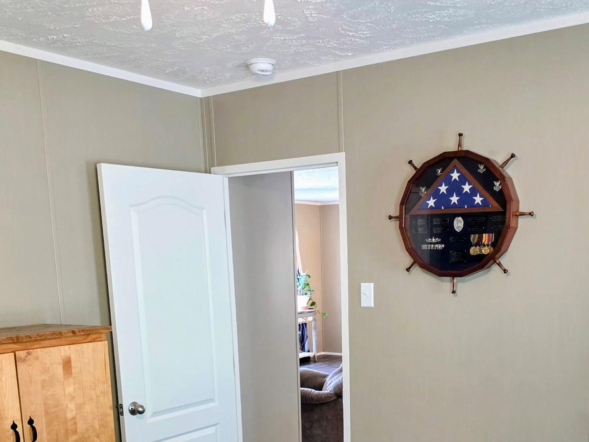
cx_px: 325
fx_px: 714
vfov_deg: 32.6
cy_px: 397
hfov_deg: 44.7
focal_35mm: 42
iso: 1000
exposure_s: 1/120
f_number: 1.7
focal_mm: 6.3
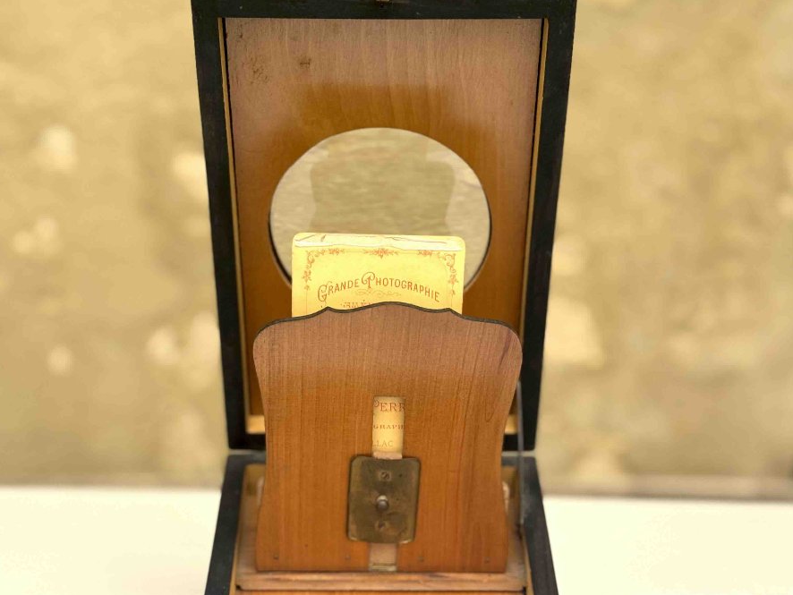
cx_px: 396
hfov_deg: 29.8
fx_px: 1489
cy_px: 421
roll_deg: +0.4
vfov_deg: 22.5
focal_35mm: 65
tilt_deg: -18.5
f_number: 1.78
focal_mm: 6.76
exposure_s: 1/63
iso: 100
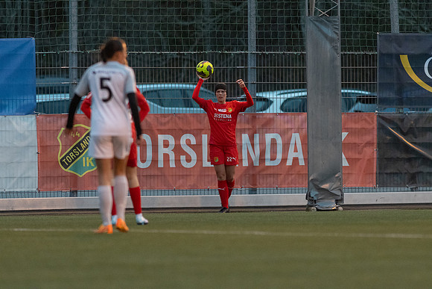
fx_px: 5401
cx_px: 216
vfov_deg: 3.1
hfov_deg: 4.6
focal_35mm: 450
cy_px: 144
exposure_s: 1/800
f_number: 3.2
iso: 5600
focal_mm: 300
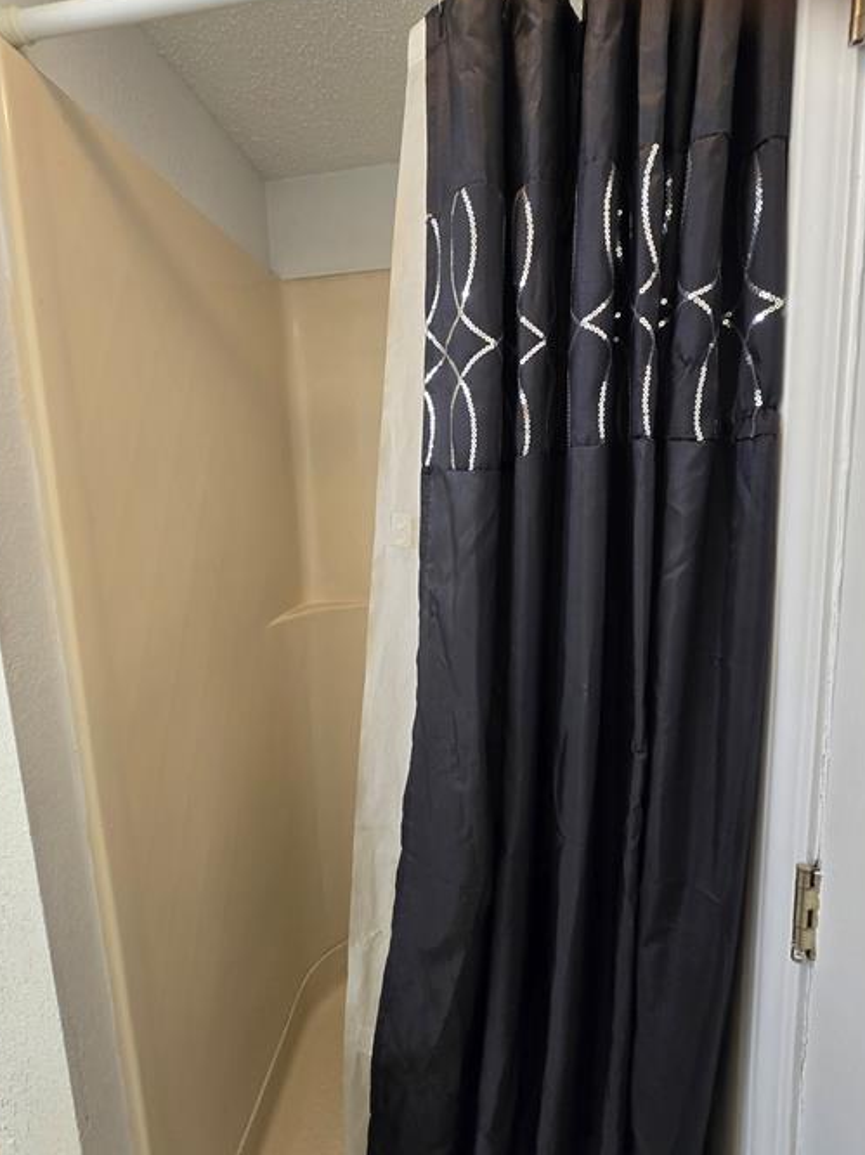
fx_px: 500
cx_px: 390
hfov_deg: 81.5
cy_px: 558
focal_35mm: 15
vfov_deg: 98.2
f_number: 2.2
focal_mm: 2.2
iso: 125
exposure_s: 1/60
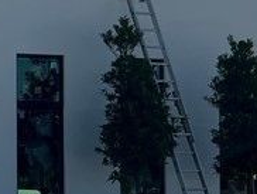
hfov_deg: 11.1
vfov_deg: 10.1
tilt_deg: +0.6
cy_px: 181
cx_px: -381
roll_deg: +0.0
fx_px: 1085
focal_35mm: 146
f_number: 1.5
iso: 50
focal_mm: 5.7
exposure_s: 1/6211
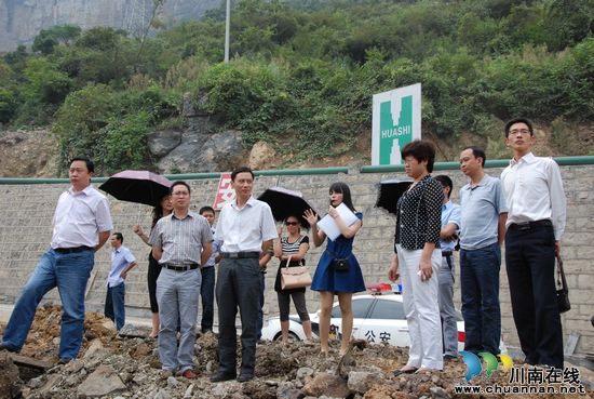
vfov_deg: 35.6
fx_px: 620
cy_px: 200
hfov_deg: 51.2
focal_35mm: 38
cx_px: 297
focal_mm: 25
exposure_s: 1/500
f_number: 11
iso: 800
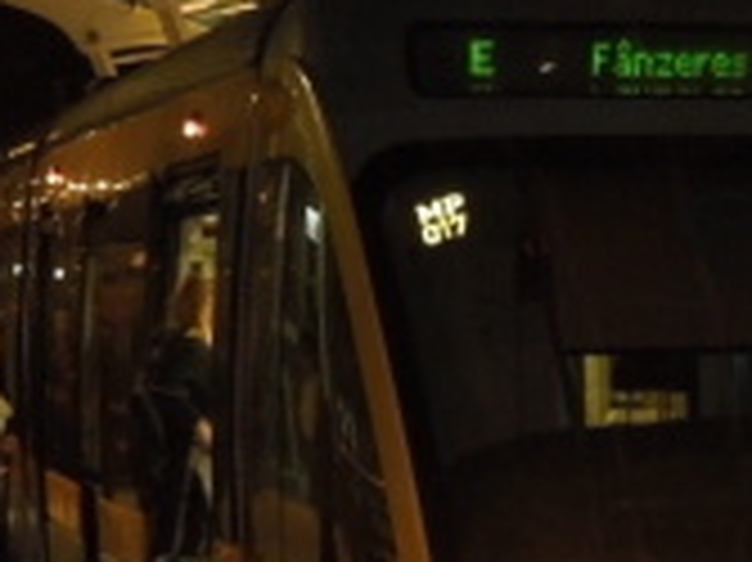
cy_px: 281
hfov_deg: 15.2
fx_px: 2800
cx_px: 594
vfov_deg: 11.5
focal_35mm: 129
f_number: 3.9
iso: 800
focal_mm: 7.8
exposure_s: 1/30
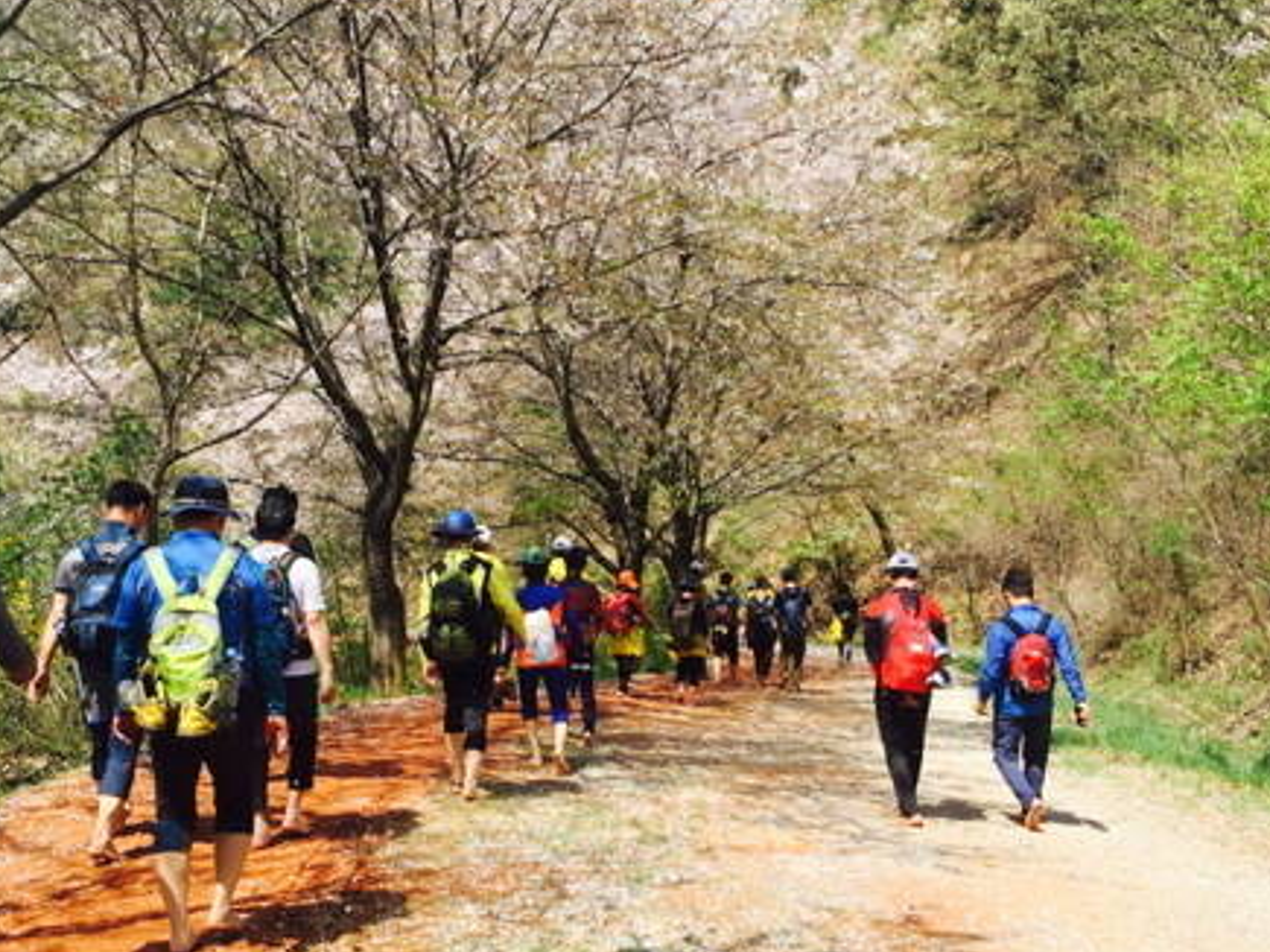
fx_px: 1467
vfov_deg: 35.9
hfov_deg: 46.6
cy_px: 520
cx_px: 531
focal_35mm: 40
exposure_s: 1/1199
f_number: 2.2
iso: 32
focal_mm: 4.15
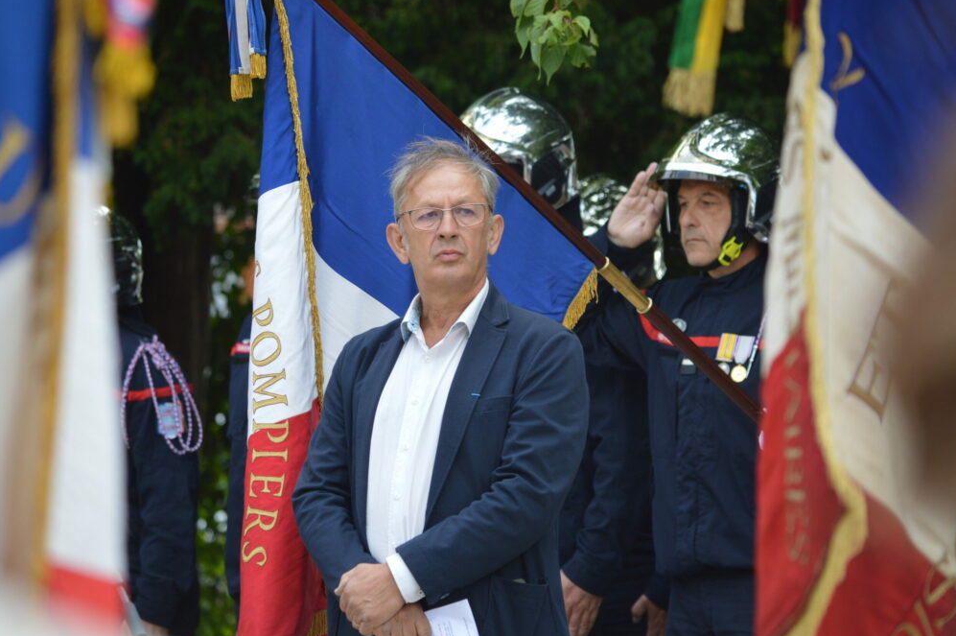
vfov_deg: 5.2
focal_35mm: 262
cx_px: 473
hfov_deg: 7.9
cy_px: 322
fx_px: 6952
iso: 400
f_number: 5
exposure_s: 1/500
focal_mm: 170
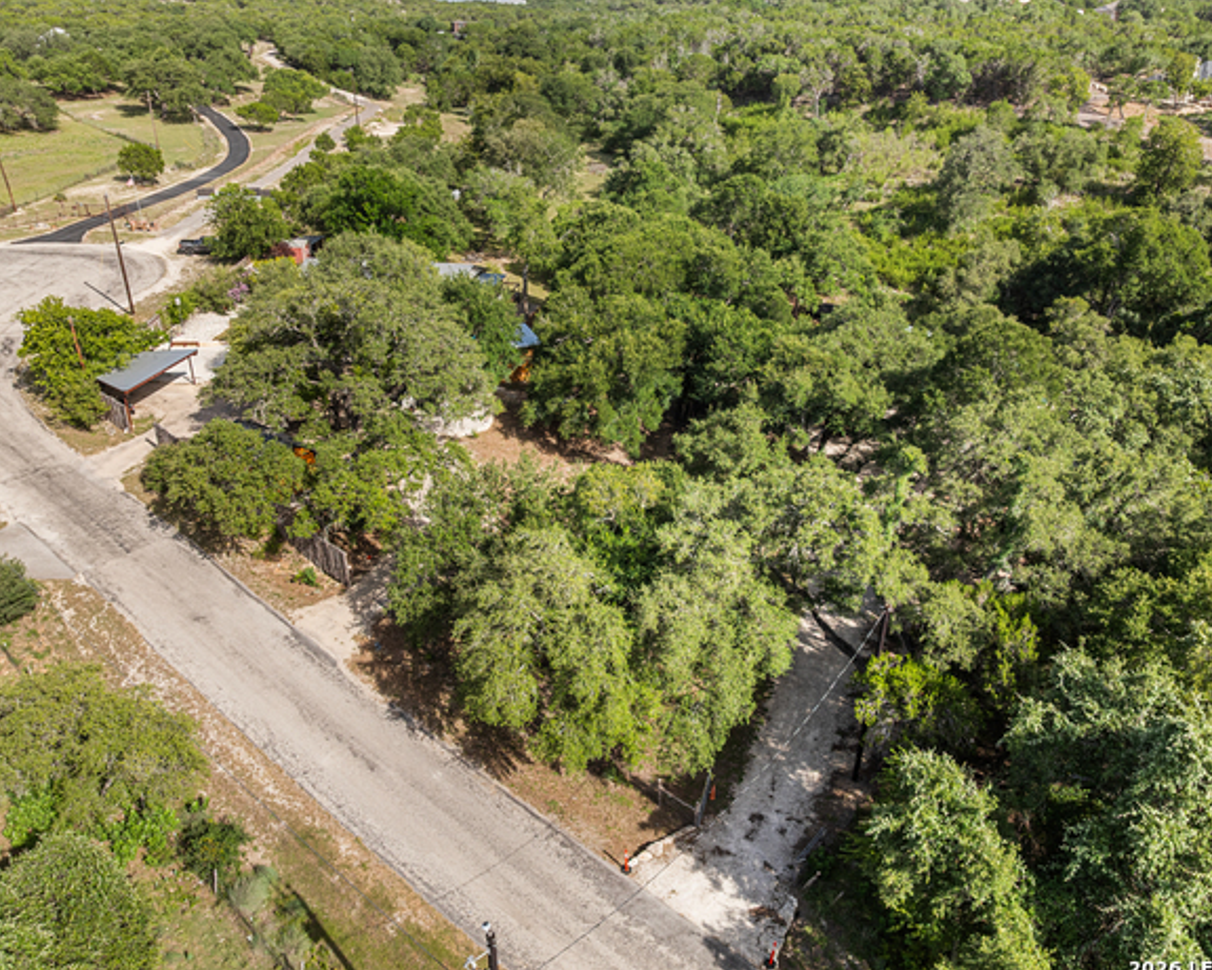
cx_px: 623
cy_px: 477
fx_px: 933
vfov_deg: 54.9
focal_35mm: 26
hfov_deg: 66.0
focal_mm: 12.29
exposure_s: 1/500
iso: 110
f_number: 2.8
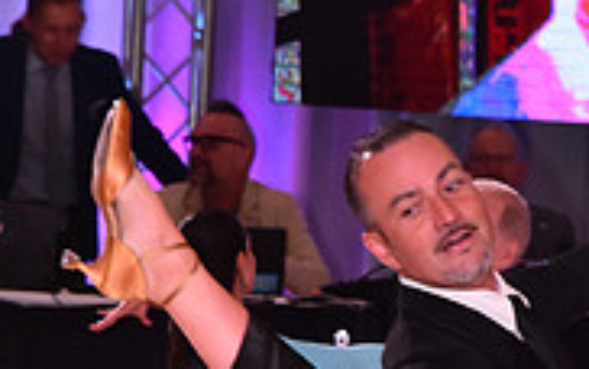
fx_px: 6248
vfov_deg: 3.4
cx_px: 545
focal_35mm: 389
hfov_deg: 5.4
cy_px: 570
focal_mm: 120
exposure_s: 1/320
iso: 2500
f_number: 6.3
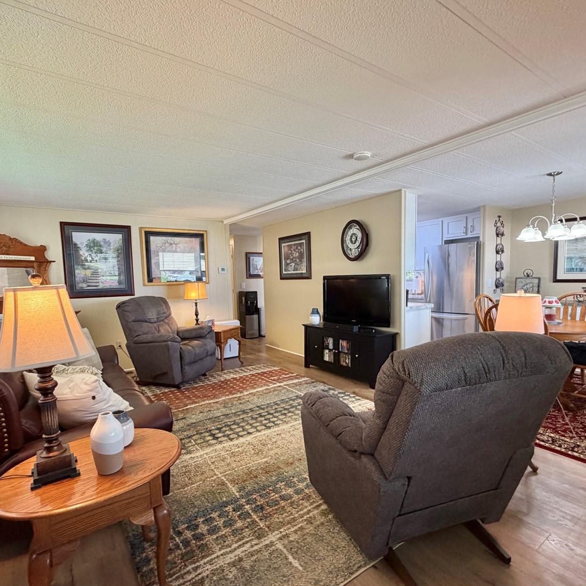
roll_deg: +1.2
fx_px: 345
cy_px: 307
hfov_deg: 80.7
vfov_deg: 80.7
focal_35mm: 18
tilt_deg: -5.4
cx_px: 282
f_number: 2.2
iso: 250
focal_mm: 2.22
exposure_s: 1/120
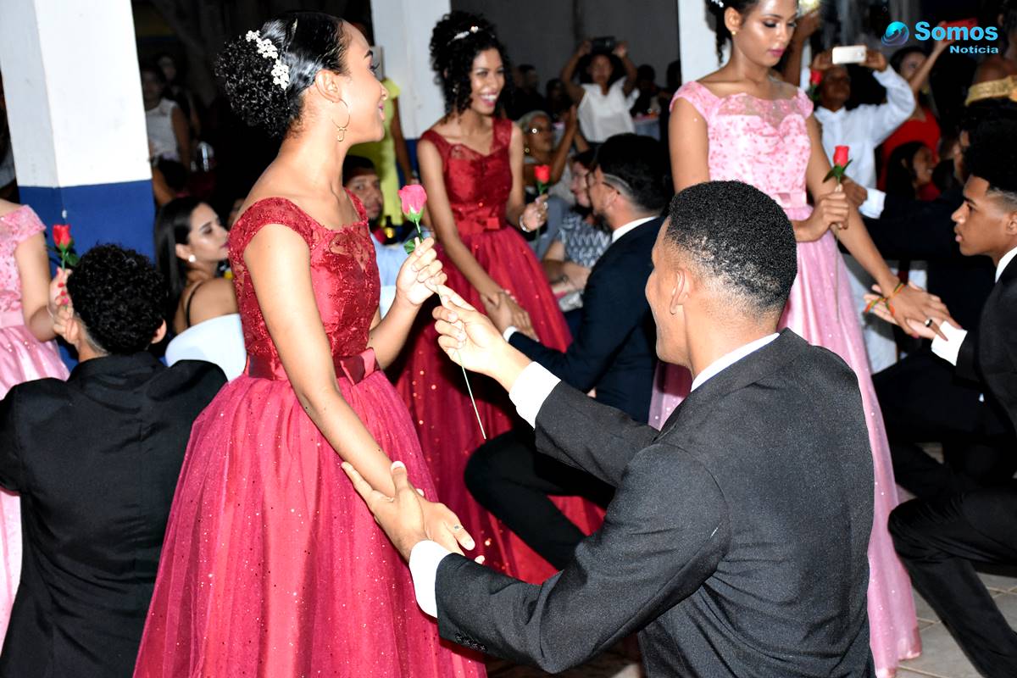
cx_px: 508
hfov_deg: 33.4
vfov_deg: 22.6
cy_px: 339
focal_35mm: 60
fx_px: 1695
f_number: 4.5
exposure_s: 1/100
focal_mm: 40
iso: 2500
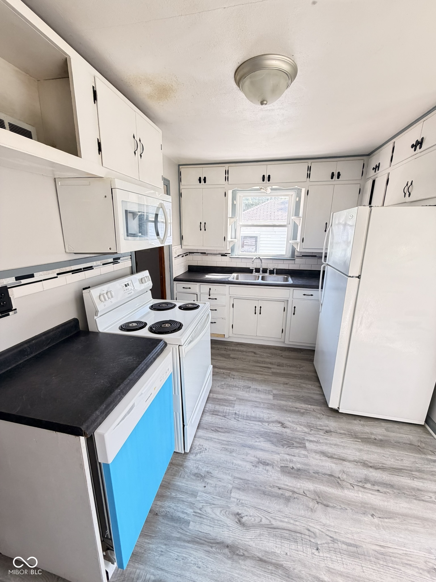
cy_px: 291
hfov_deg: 85.7
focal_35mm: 14
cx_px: 218
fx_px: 235
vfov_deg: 102.1
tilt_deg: -14.4
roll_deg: -0.8
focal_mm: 2.22
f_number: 2.2
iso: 320
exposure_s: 1/115
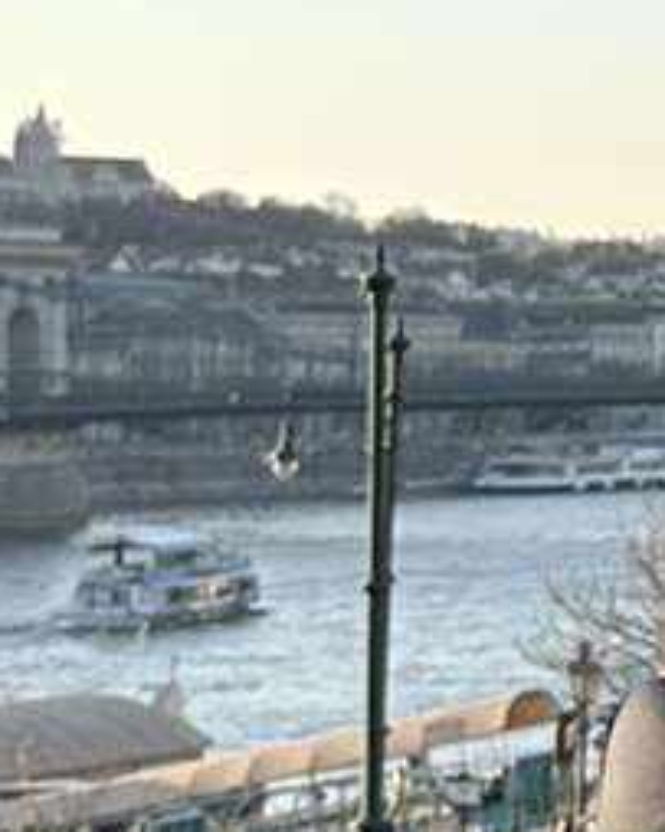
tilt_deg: +6.0
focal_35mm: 189
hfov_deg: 7.2
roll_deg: -0.3
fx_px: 4653
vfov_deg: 10.1
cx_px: 2083
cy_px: -174
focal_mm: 6.86
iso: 80
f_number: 1.78
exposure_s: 1/2070
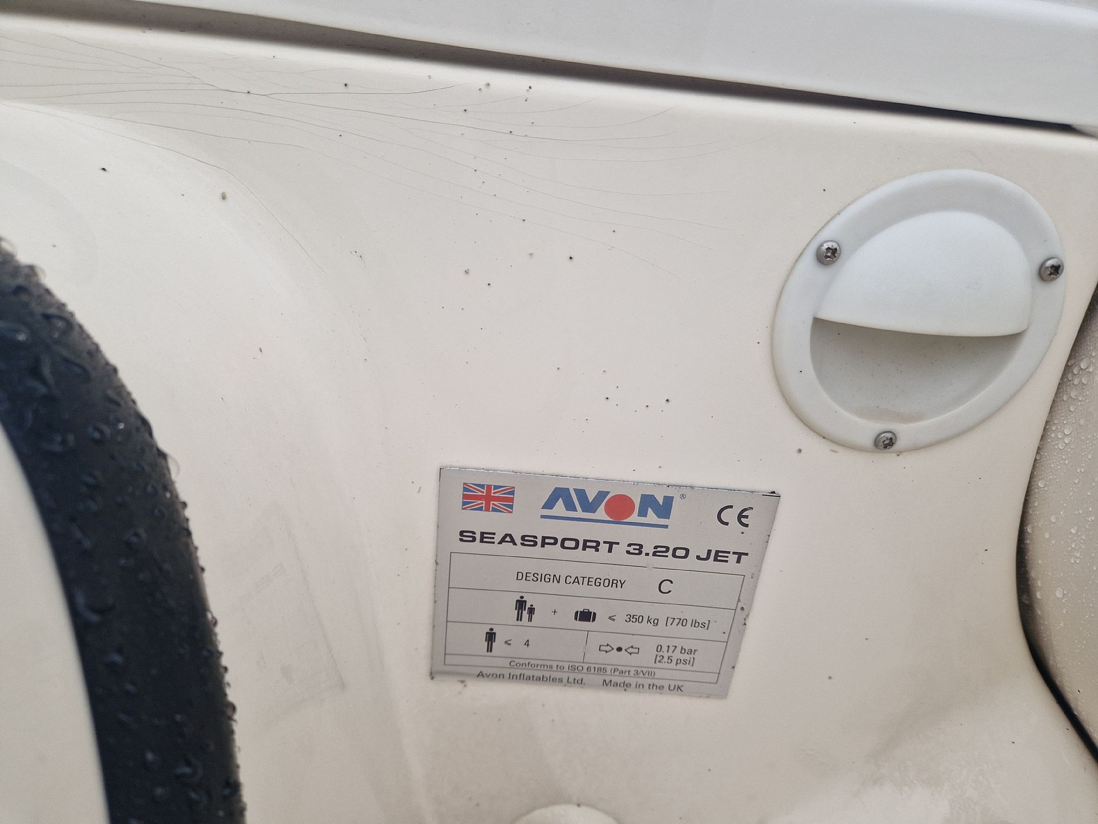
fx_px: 730
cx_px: 549
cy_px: 412
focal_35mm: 23
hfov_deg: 73.9
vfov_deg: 58.9
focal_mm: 5.4
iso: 50
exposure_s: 1/580
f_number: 1.8
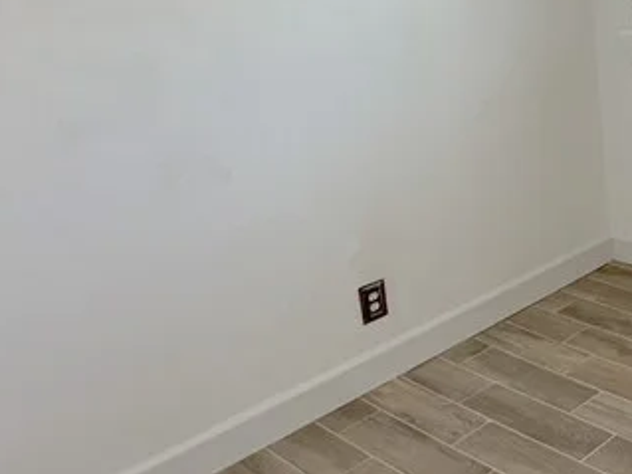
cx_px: 783
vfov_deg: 30.9
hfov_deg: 33.2
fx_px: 821
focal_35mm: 45
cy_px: 63
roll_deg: +2.2
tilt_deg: -9.7
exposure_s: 1/120
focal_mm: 2.22
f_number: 2.2
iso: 64
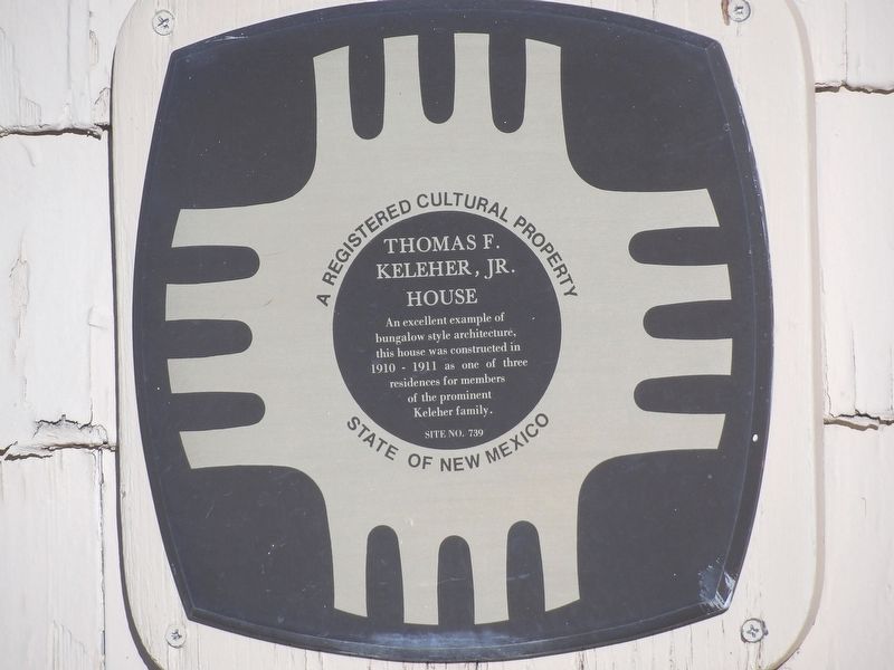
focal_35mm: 719
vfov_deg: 2.1
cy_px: 335
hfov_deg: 2.8
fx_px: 18569
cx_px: 447
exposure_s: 1/697
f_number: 4.4
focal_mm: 128.9
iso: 100
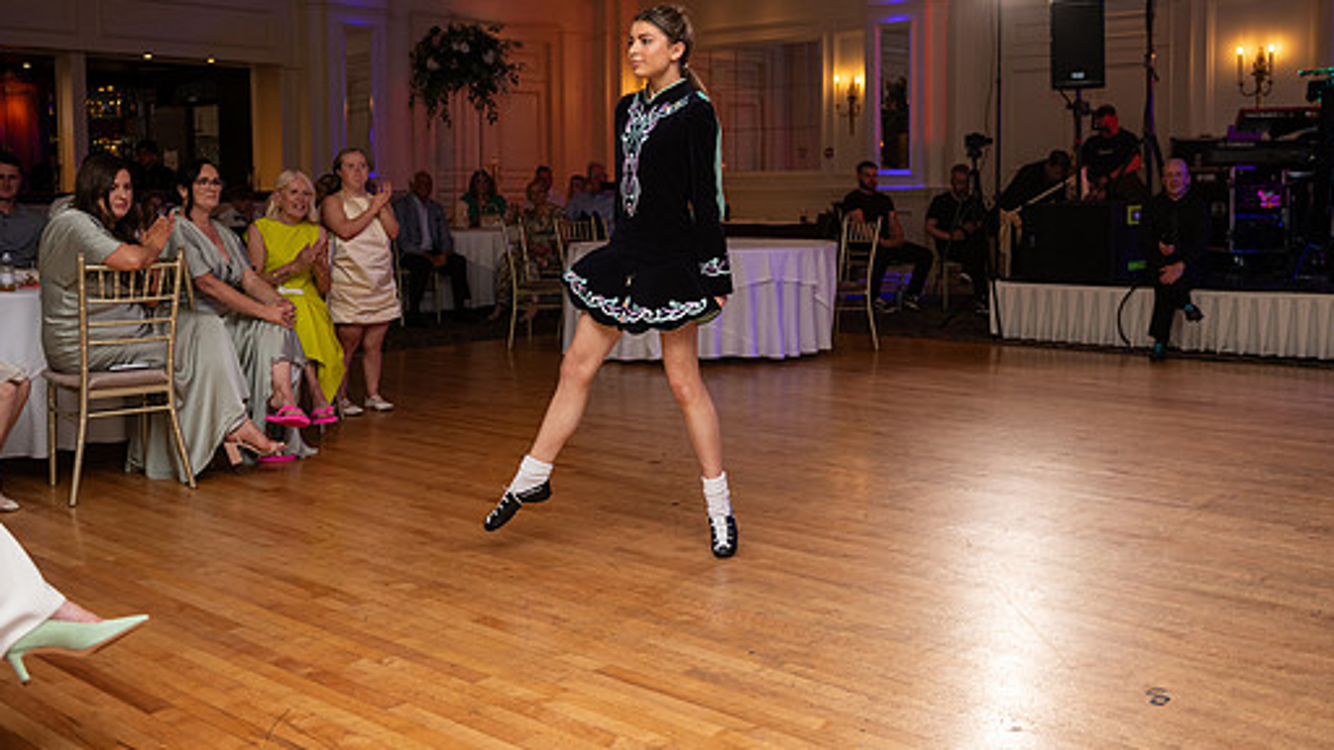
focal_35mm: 38
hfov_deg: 52.8
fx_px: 1344
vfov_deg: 31.0
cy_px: 275
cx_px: 706
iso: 500
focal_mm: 32
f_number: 3.5
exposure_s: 1/160
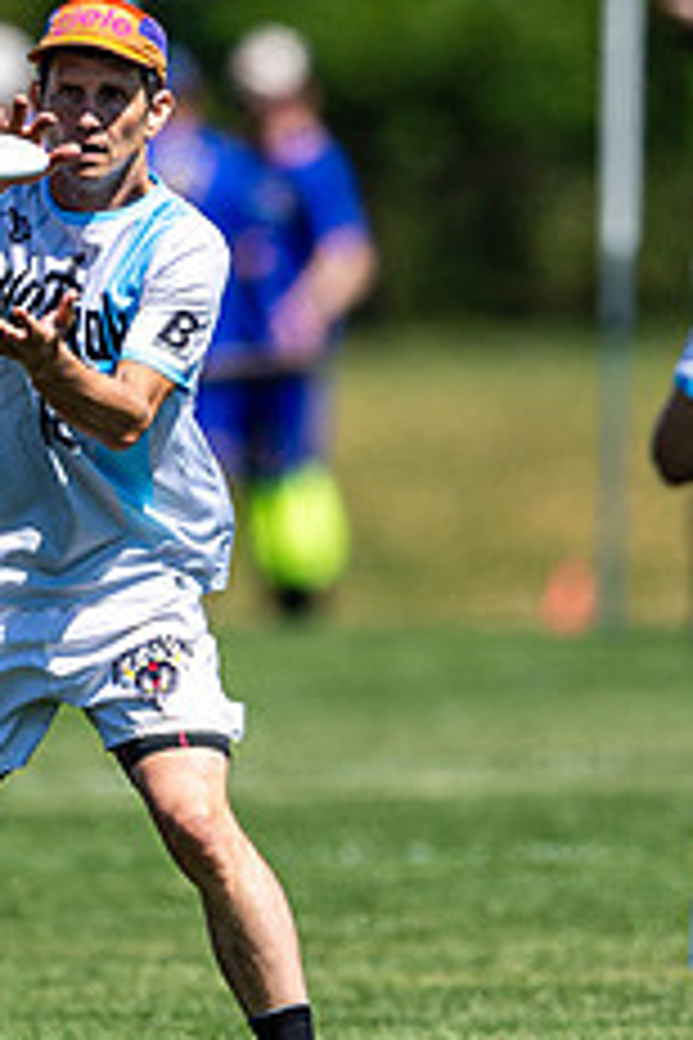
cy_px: 423
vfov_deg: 1.5
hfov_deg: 1.0
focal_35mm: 1390
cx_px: 237
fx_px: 40133
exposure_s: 1/3200
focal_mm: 400
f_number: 2.8
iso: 110
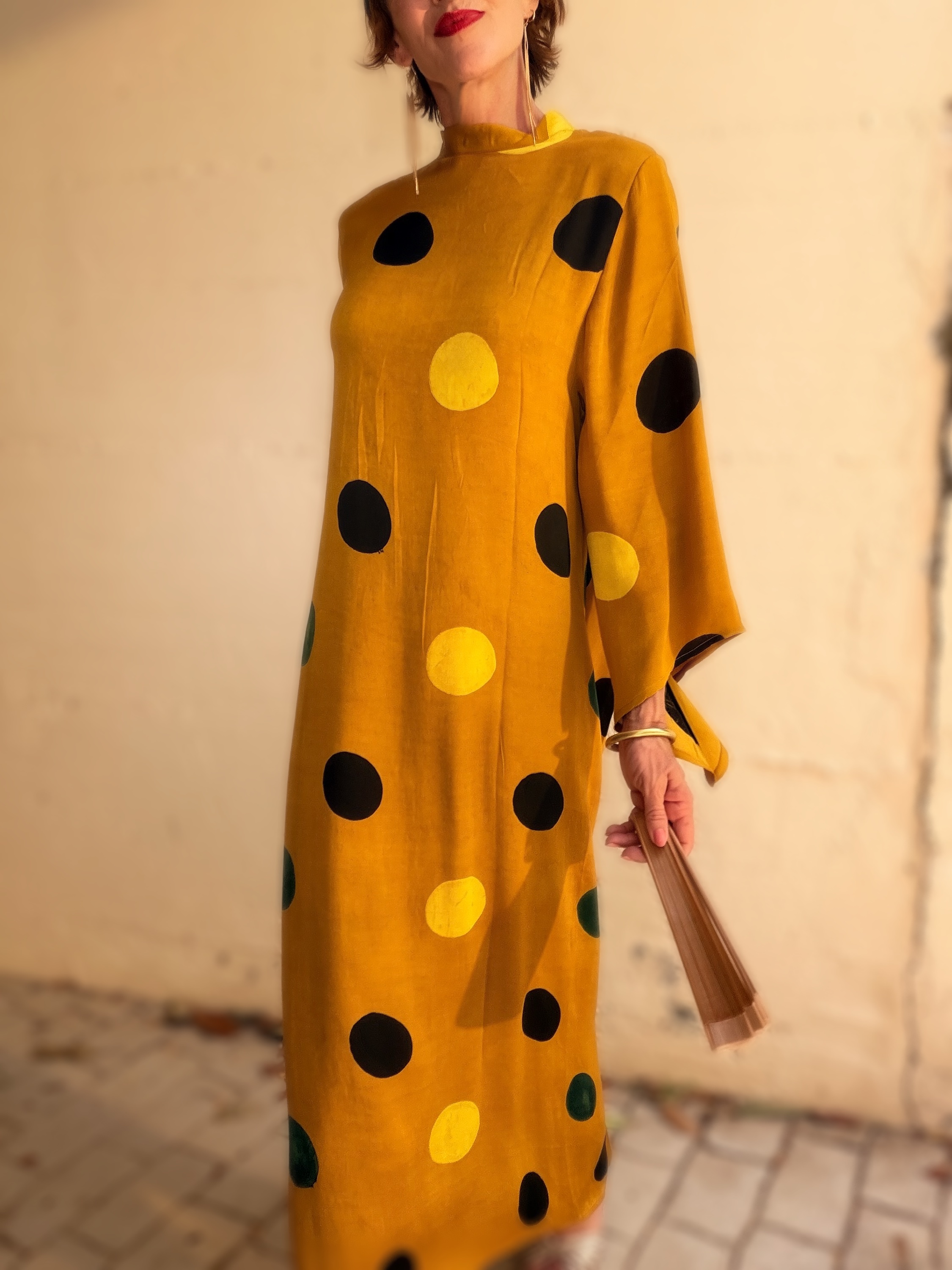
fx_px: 1100
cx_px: 476
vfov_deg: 60.0
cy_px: 635
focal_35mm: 30
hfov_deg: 46.8
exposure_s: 1/449
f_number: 1.9
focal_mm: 2.71
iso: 25
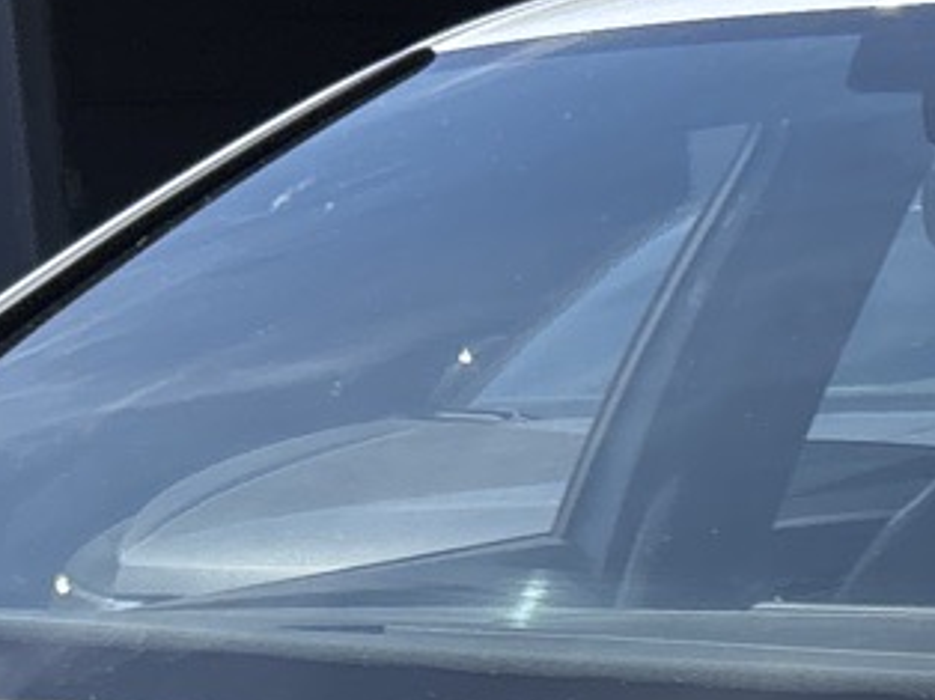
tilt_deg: -17.8
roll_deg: +4.6
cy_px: 1719
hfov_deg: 12.4
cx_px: 459
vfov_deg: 8.5
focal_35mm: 159
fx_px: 4291
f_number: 1.6
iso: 50
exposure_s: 1/6711
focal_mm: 5.96
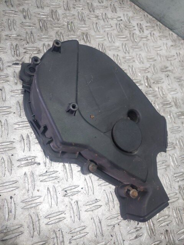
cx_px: 92
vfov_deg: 69.4
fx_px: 177
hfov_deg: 54.9
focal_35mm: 25
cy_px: 122
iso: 125
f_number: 1.8
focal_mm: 5.23
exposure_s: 1/100
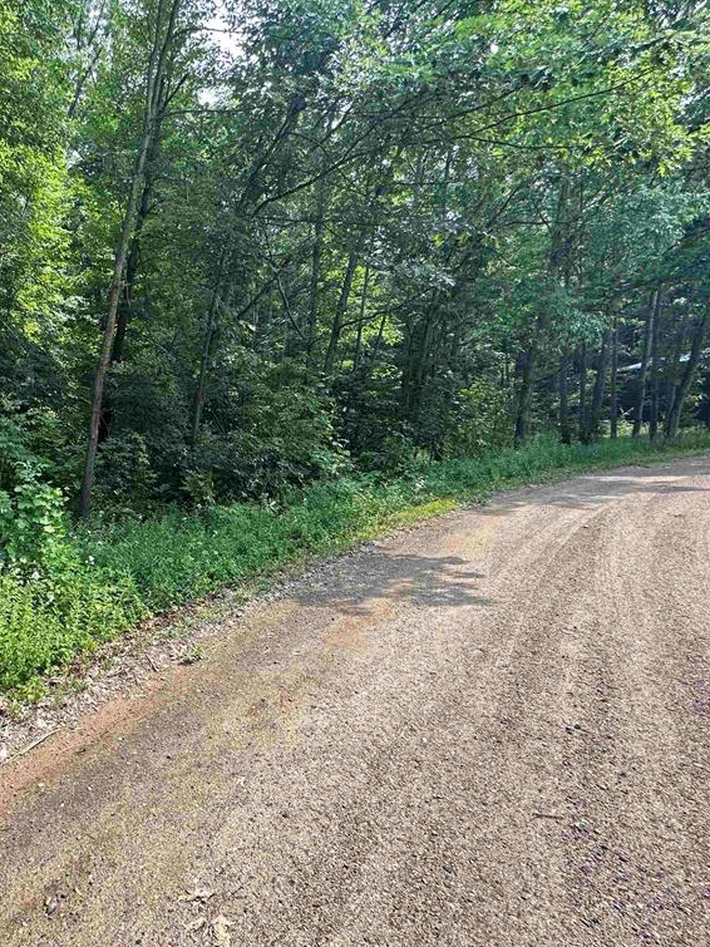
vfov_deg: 84.7
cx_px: 110
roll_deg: -0.3
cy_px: 478
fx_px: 520
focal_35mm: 19
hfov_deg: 61.1
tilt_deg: -3.9
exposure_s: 1/273
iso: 40
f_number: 2.2
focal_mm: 2.22
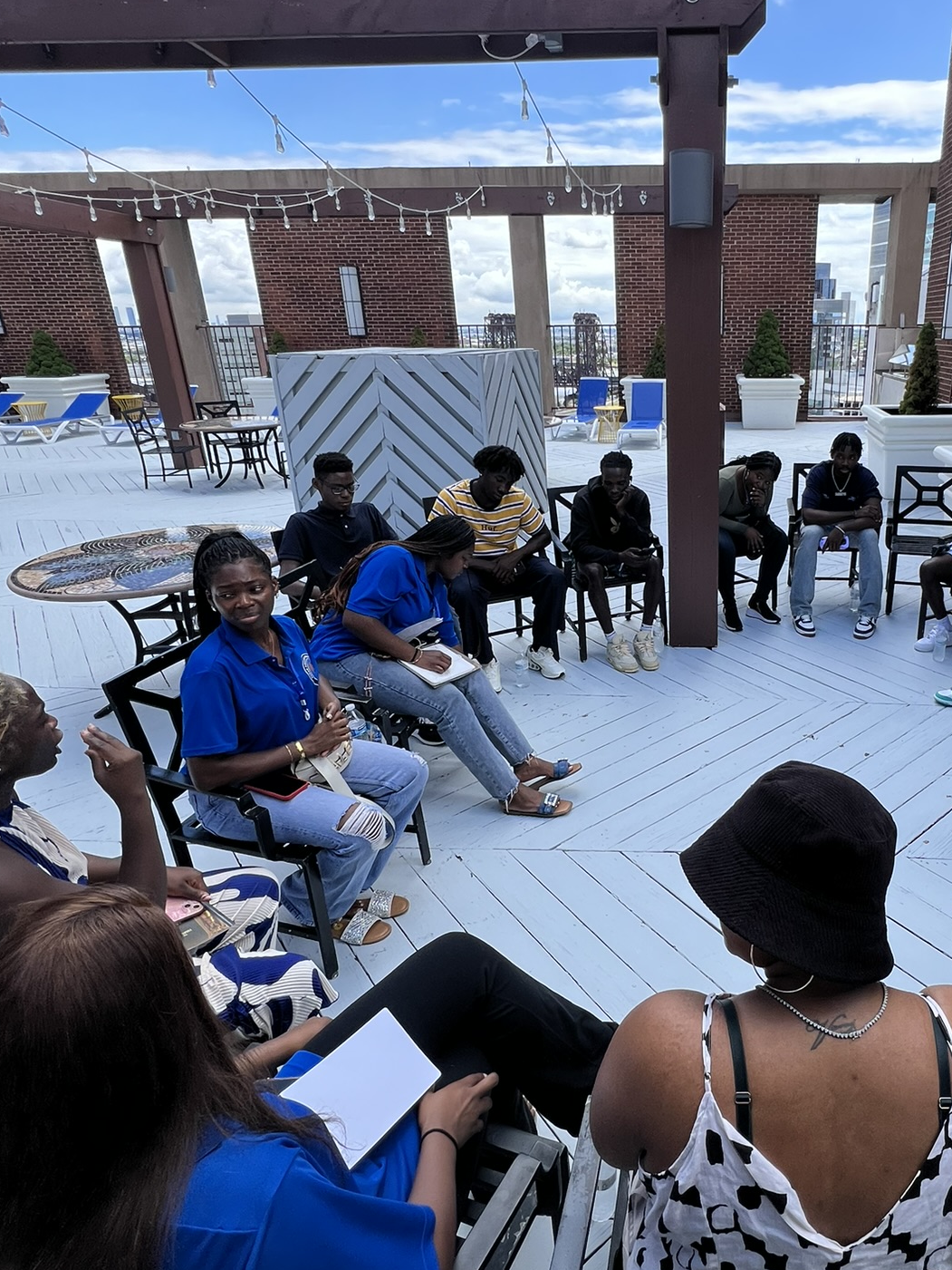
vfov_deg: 84.6
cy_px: 598
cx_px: 689
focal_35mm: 19
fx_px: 697
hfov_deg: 65.4
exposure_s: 1/573
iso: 32
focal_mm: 1.57
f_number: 1.8
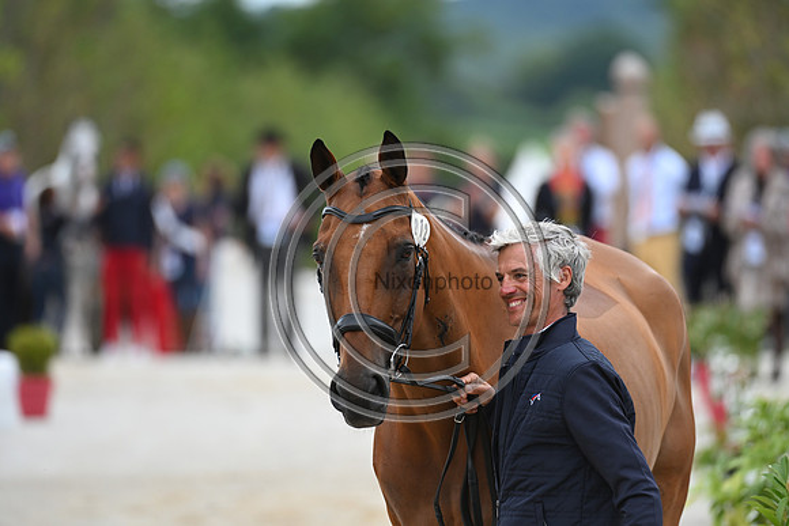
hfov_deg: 5.2
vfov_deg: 3.4
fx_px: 8768
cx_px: 394
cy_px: 263
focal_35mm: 400
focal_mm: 400
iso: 720
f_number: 5.6
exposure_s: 1/1600
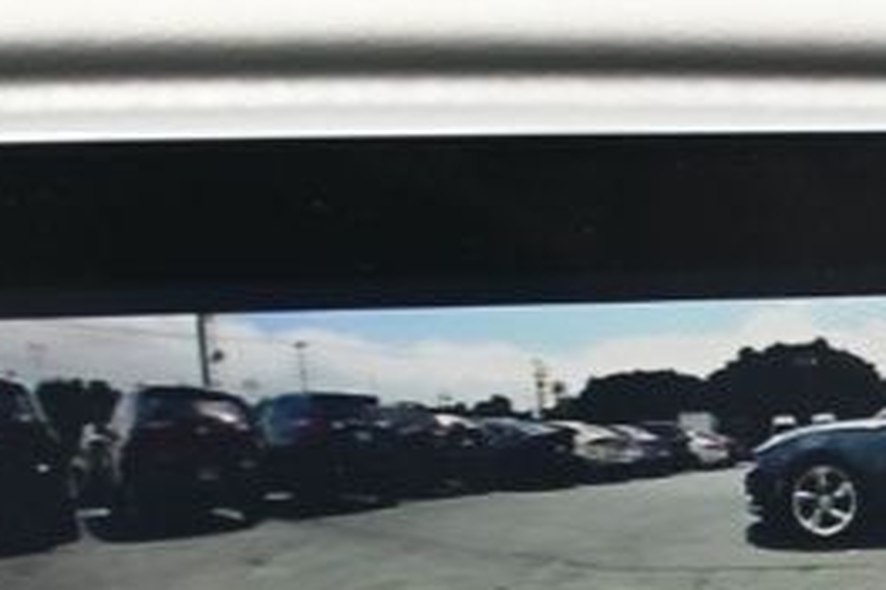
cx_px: 650
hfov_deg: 14.6
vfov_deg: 9.4
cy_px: 951
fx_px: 3443
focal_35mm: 140
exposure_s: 1/250
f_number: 4.2
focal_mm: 24
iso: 400
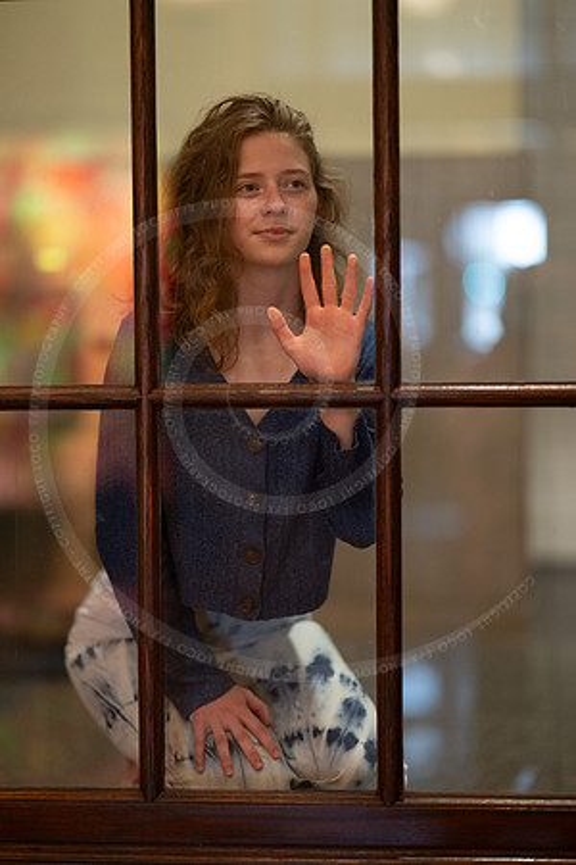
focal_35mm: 85
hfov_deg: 16.1
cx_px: 288
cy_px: 432
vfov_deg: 23.9
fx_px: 2040
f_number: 1.2
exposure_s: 1/250
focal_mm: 85
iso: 1600
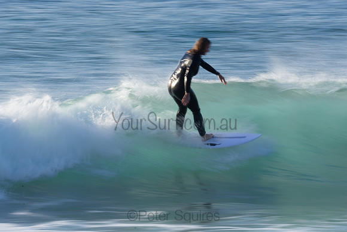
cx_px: 174
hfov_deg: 2.7
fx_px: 7231
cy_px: 116
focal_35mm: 750
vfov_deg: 1.8
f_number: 29
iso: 125
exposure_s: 1/20
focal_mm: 500
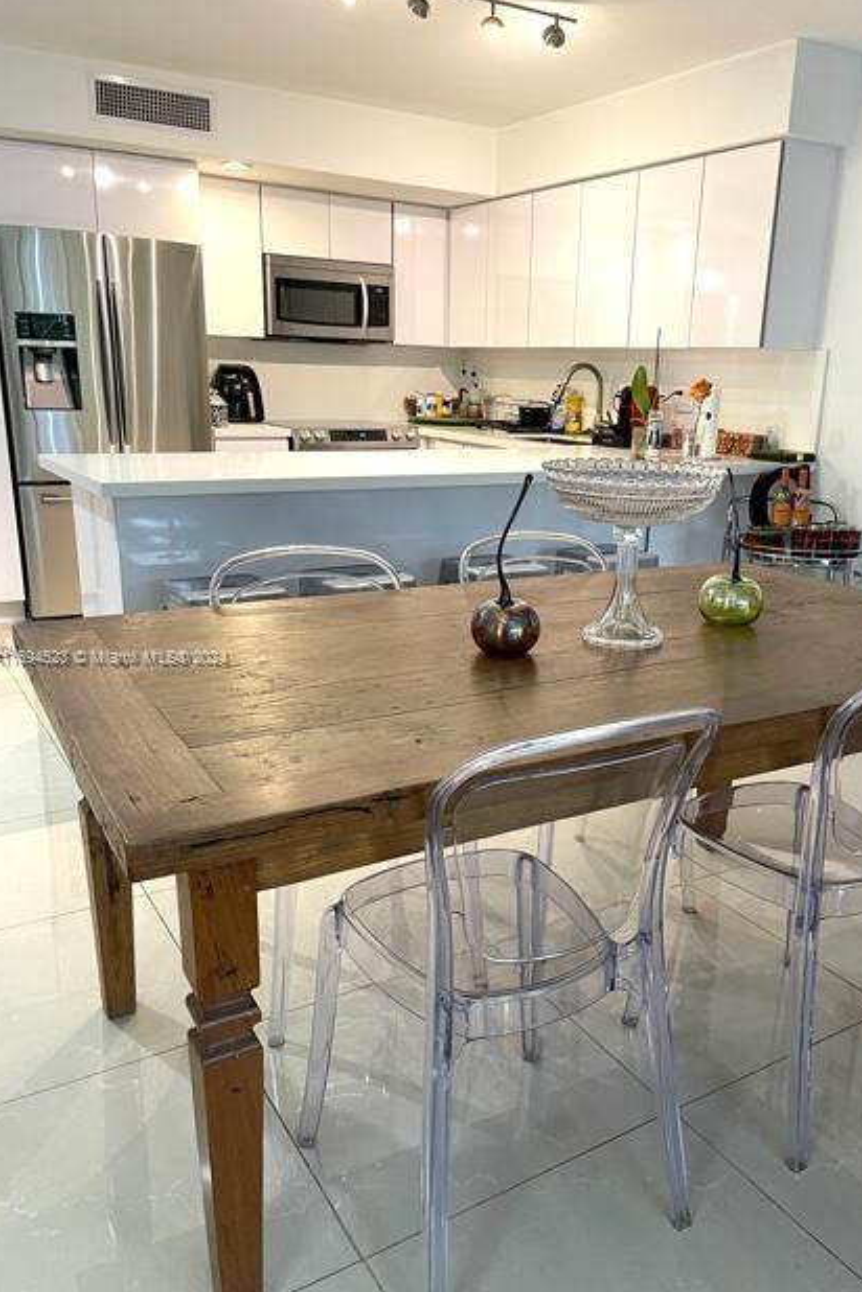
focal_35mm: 28
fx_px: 1006
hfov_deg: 46.3
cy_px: 659
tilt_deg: -16.7
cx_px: 490
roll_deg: -2.0
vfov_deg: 65.5
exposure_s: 1/60
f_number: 1.6
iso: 160
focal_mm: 5.1
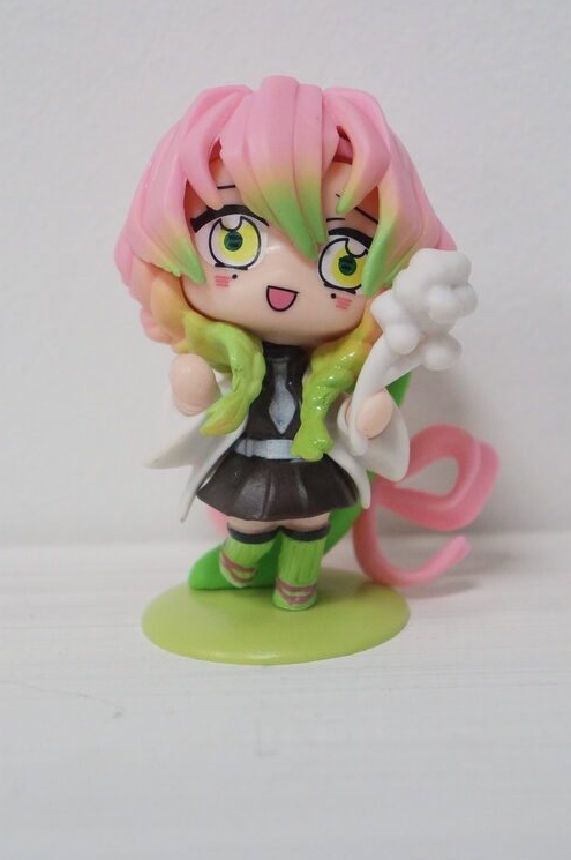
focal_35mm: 111
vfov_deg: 18.5
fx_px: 2639
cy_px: 397
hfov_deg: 12.3
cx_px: 294
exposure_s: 1/100
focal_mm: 55
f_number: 5.6
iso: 2000
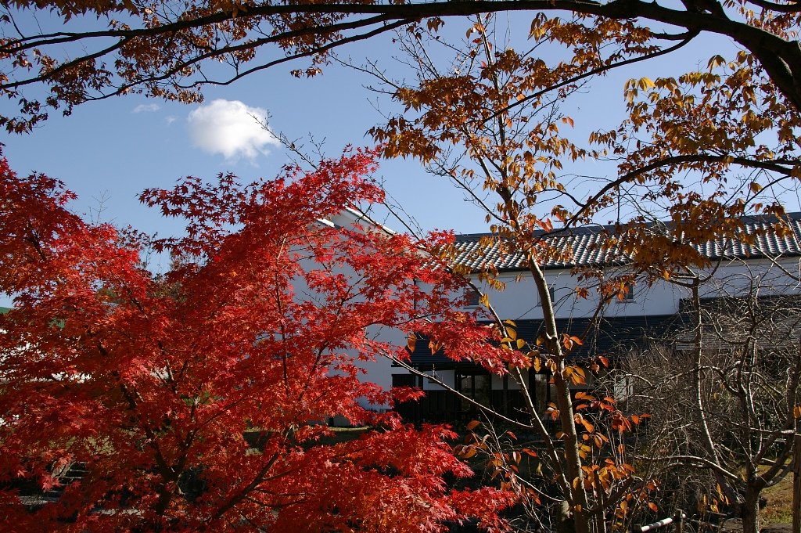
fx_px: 800
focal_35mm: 36
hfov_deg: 53.2
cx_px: 400
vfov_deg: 36.8
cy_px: 266
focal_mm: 24
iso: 200
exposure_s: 1/350
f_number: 8
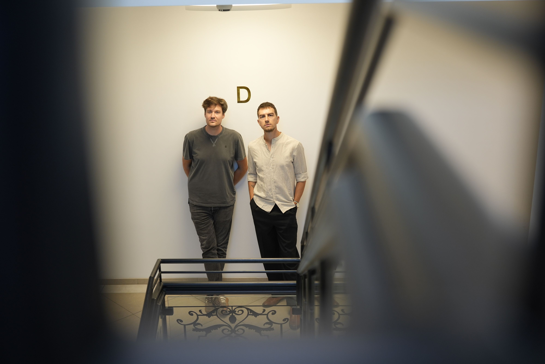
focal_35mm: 42
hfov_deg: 46.4
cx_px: 272
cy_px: 182
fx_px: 636
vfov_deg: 31.9
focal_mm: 42
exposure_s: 1/160
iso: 500
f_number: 2.8
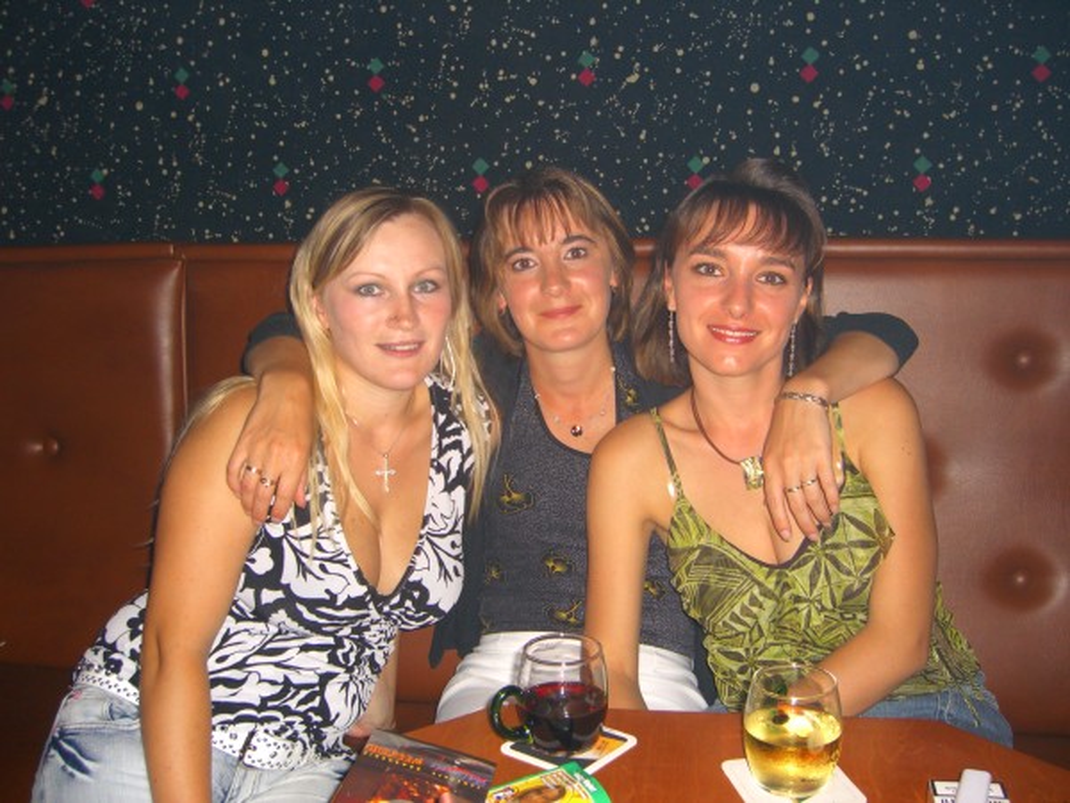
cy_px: 402
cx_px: 535
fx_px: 1175
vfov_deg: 37.7
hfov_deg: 49.0
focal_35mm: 38
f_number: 2.8
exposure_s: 1/60
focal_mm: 7.9
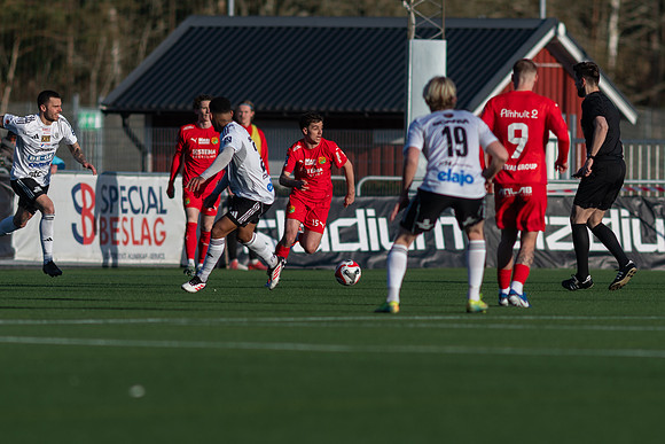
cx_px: 332
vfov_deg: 2.3
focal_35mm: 600
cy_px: 222
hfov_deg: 3.4
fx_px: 11085
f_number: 3.2
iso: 100
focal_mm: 300
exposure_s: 1/1600
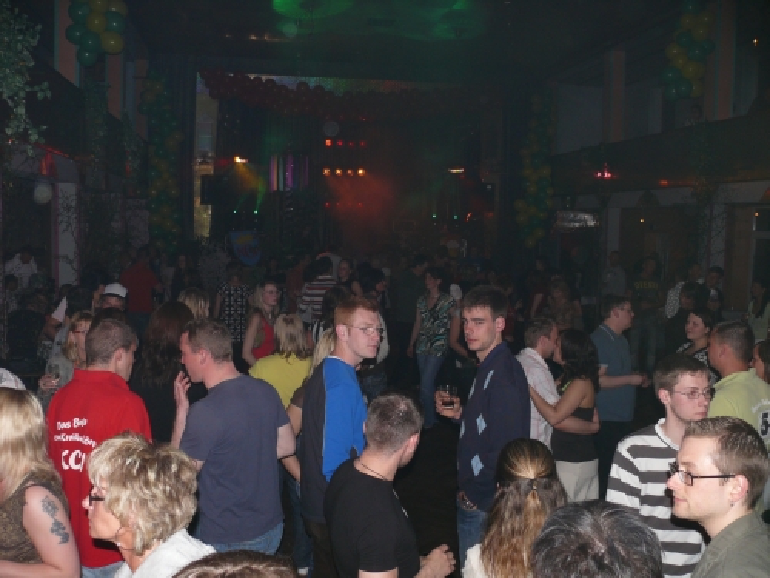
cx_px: 385
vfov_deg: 40.7
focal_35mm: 35
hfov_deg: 52.6
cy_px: 289
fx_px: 779
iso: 125
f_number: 2.8
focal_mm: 7.4
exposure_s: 1/30
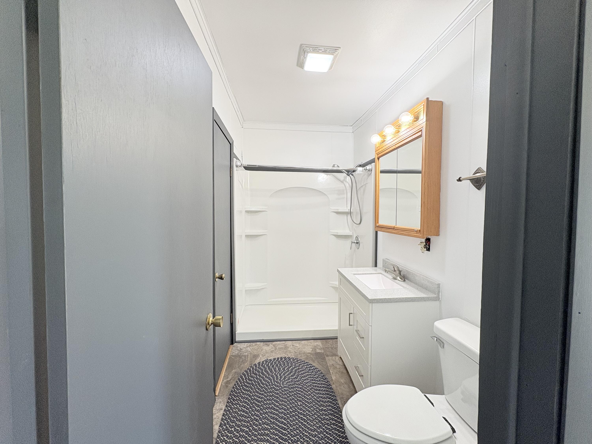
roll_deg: -0.2
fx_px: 239
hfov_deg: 102.1
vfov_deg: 85.7
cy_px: 222
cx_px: 296
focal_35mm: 14
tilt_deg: -1.6
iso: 125
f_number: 2.2
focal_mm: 2.22
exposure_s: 1/60
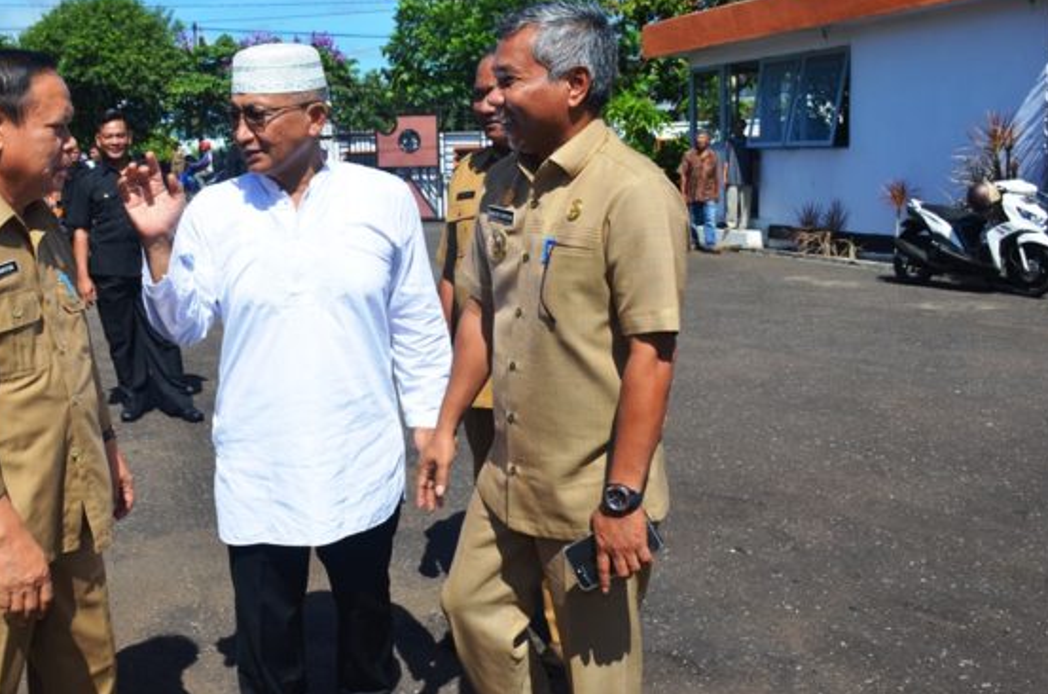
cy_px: 273
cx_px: 403
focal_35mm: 38
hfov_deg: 50.4
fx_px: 1104
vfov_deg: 34.8
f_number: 9
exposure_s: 1/320
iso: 100
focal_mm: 20
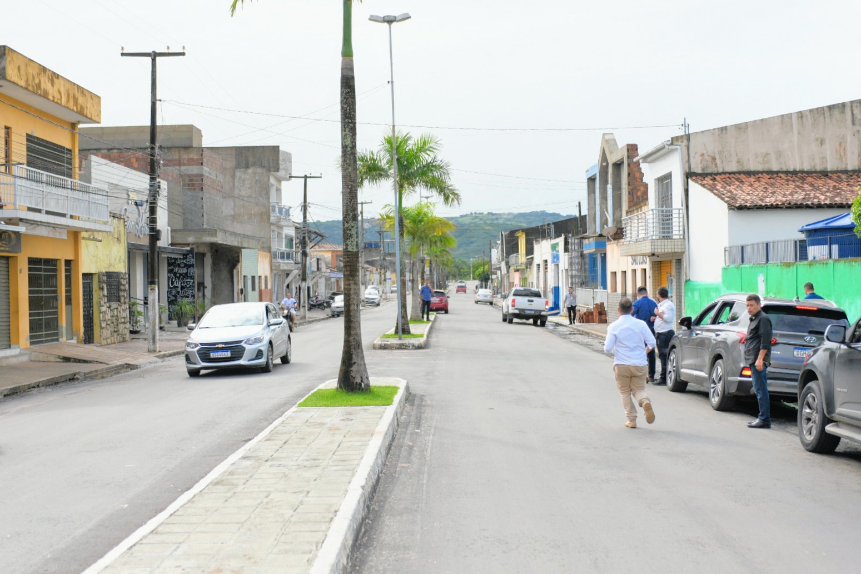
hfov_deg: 46.4
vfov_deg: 31.9
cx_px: 430
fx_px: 1005
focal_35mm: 42
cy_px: 287
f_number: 2.8
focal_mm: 28
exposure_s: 1/8000
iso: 800
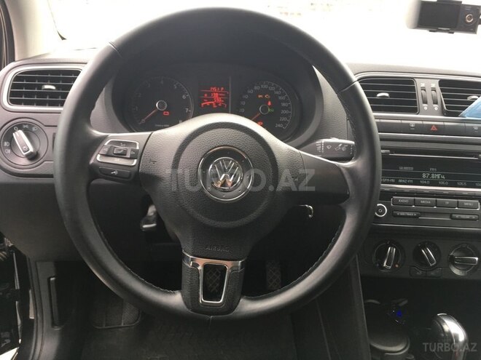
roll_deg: -5.4
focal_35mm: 29
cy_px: 180
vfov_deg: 48.2
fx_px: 403
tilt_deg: -25.0
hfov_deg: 61.7
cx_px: 240
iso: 40
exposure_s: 1/100
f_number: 2.2
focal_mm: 4.15
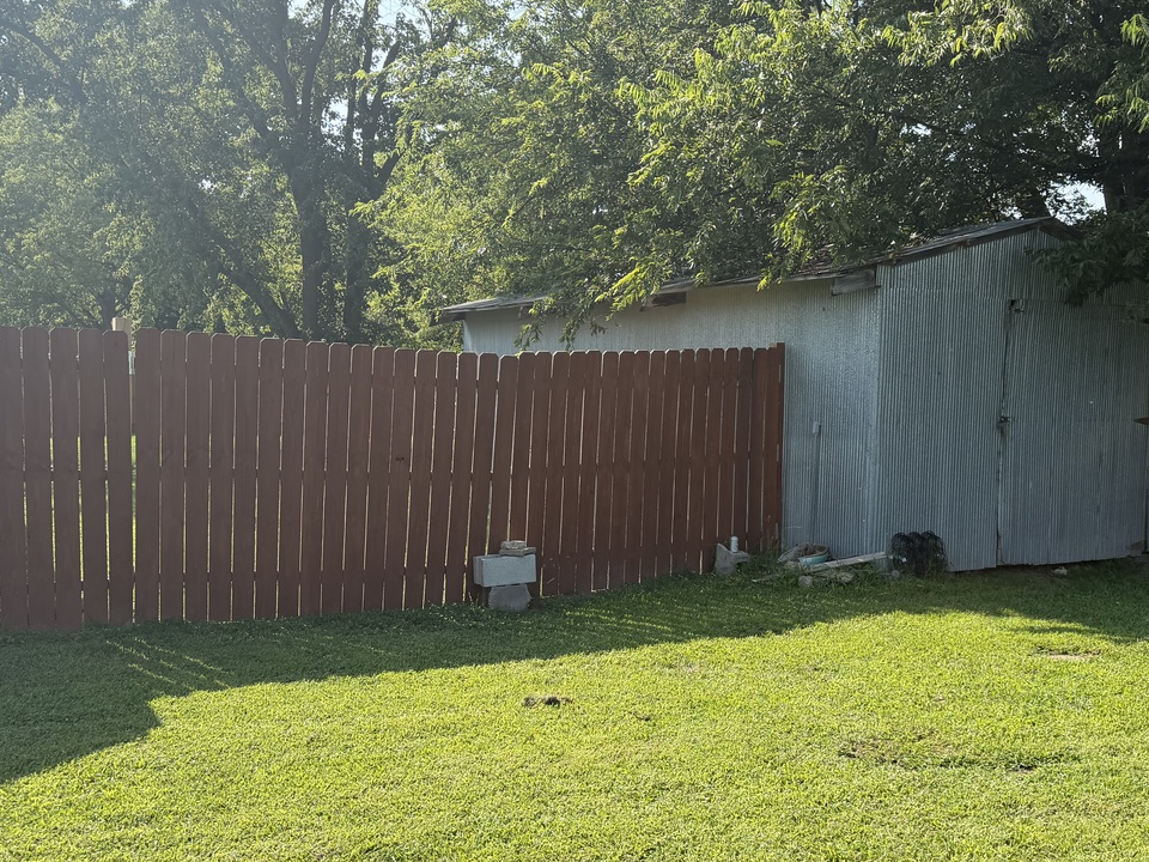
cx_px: 621
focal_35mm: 36
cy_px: 487
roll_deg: -1.0
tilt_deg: -5.6
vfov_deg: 39.6
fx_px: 1195
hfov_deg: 51.3
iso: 100
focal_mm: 6.76
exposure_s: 1/2525
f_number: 1.78
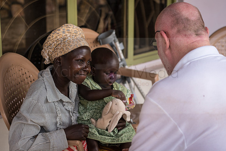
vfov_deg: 17.7
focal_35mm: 77
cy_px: 82
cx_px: 123
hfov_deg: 26.3
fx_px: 484
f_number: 4
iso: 100
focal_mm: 71
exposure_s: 1/200
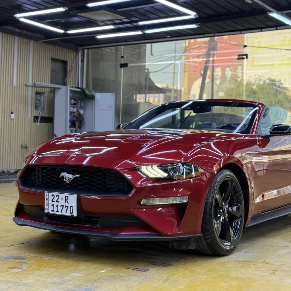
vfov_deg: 29.8
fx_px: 542
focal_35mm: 57
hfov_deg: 30.0
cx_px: 145
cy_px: 98
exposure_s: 1/247
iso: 100
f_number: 1.78
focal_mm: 6.76
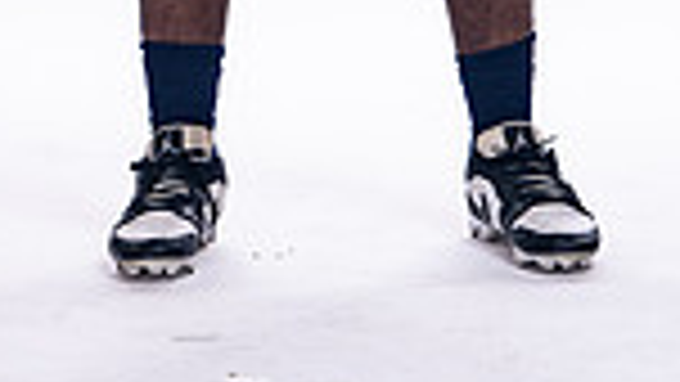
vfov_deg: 3.9
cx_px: 288
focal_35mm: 306
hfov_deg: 7.1
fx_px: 5518
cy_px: -557
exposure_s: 1/250
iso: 400
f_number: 6.3
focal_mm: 98
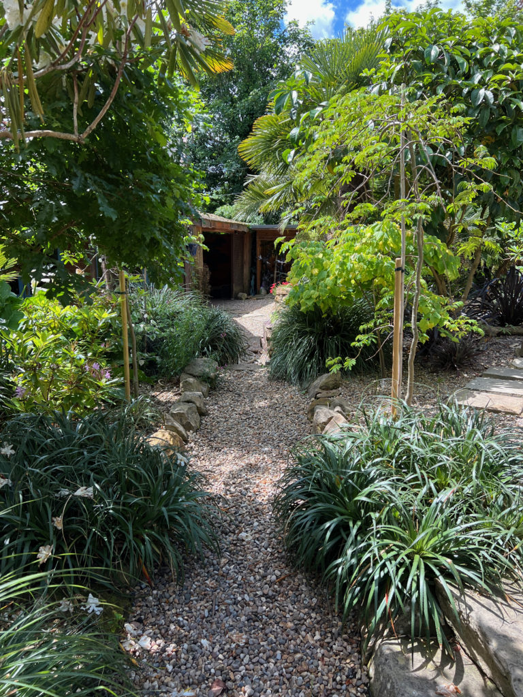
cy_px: 348
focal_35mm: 26
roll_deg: +0.2
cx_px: 262
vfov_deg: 67.3
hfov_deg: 53.1
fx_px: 524
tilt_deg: -10.4
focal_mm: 5.7
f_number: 1.5
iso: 50
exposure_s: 1/780
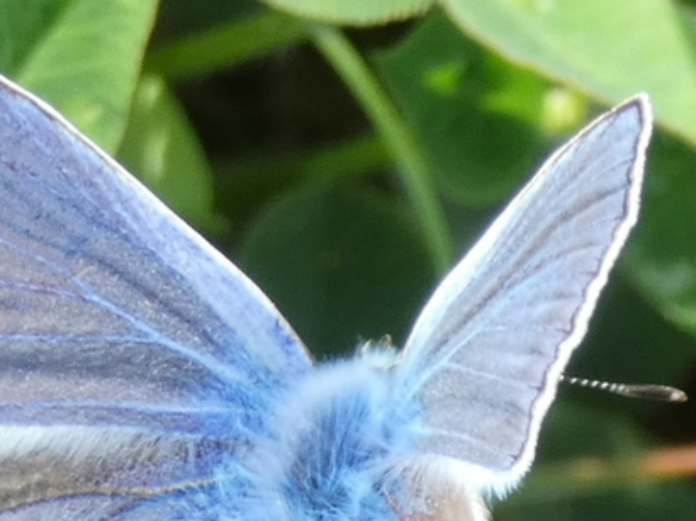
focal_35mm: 327
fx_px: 6571
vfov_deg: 4.5
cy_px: 470
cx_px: 271
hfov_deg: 6.1
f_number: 5.4
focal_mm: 28.1
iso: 100
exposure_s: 1/80
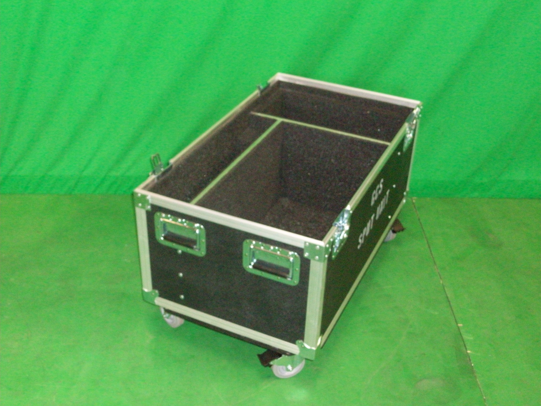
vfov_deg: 34.3
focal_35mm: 42
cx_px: 270
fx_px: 656
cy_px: 203
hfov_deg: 44.8
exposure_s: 1/65.1
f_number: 3.2
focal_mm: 7.1
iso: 320
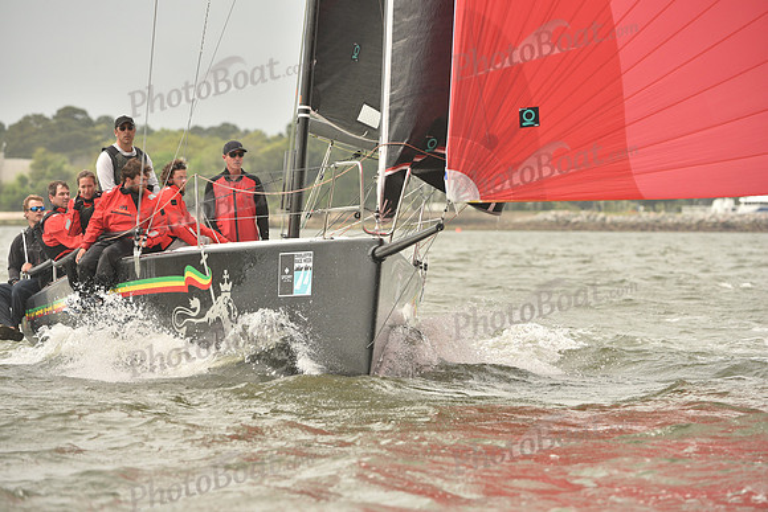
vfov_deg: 4.2
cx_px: 384
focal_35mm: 330
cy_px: 256
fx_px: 7041
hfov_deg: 6.2
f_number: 8
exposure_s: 1/800
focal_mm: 330
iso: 400
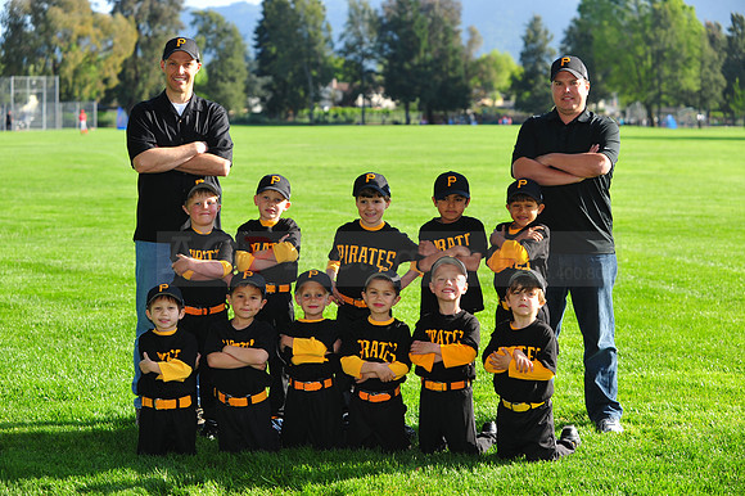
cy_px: 248
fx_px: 1655
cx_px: 372
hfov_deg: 25.4
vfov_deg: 17.0
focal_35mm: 80
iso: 200
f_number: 4.5
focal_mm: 80
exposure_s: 1/640
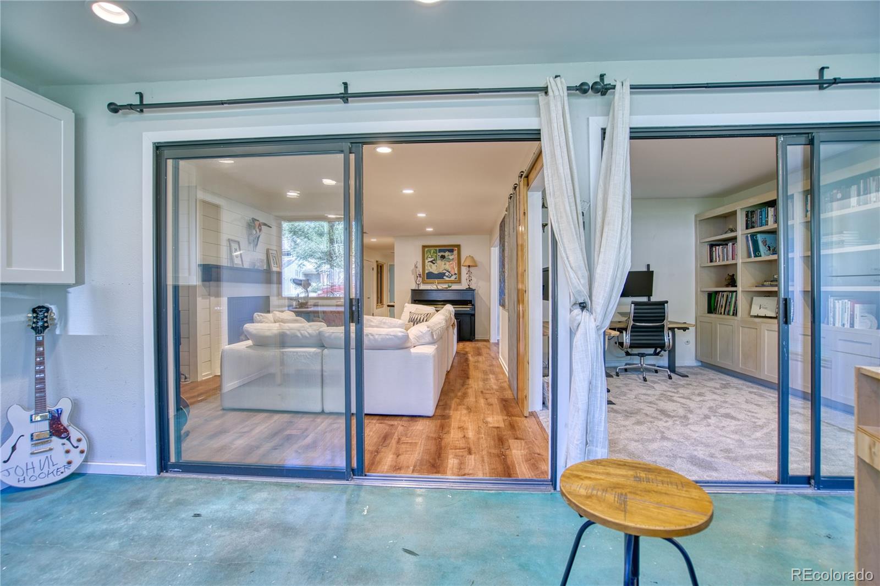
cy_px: 293
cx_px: 440
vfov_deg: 73.7
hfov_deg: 96.7
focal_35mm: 16
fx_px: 391
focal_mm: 16
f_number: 5.6
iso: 500
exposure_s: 1/15
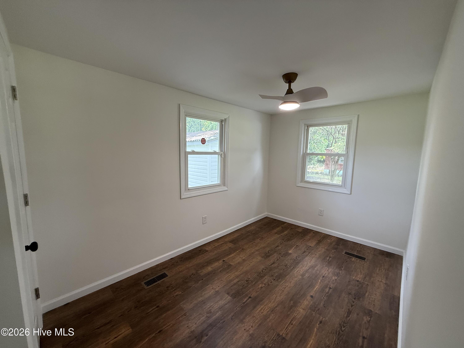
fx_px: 188
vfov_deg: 85.7
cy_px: 174
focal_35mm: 14
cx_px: 232
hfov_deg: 102.1
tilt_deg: -5.9
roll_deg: -1.3
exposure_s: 1/120
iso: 125
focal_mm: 2.22
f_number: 2.2
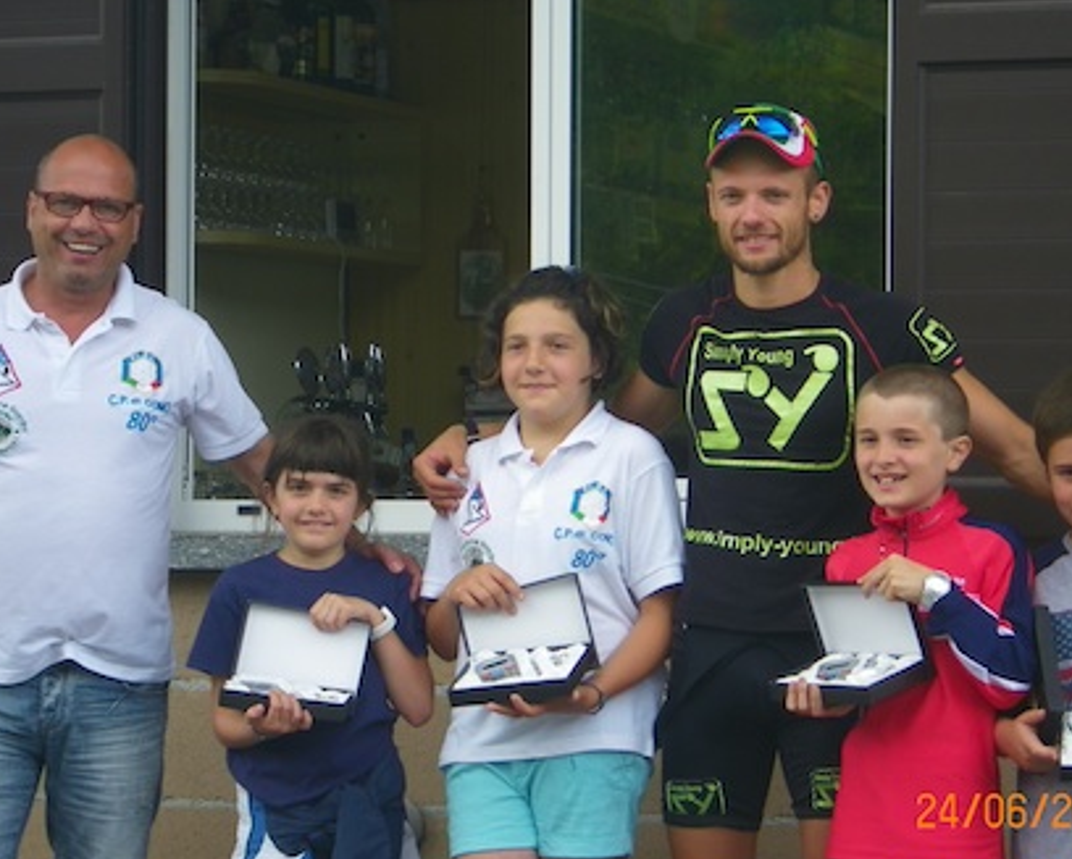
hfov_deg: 12.8
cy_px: 402
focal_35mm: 150
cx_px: 568
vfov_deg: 10.3
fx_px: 4762
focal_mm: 19.6
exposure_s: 1/30
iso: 64
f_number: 5.8
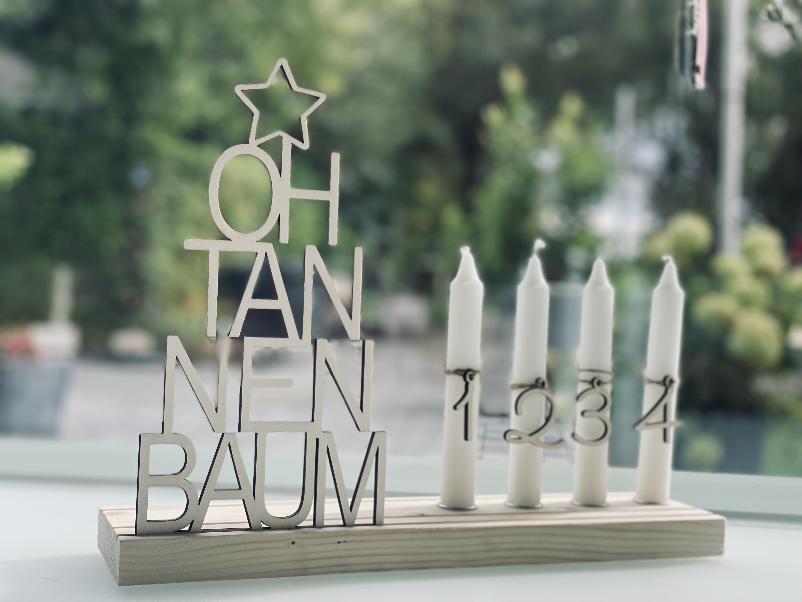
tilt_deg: -0.2
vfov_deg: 28.0
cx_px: 401
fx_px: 1205
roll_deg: -2.0
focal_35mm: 52
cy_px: 301
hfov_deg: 36.8
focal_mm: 6
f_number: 2
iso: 32
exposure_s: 1/268
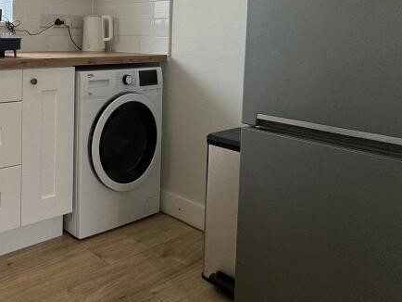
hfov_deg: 46.4
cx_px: 1
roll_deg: +0.3
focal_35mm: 33
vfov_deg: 40.8
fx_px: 383
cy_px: 51
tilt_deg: -1.9
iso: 80
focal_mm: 2.22
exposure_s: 1/100
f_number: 2.2
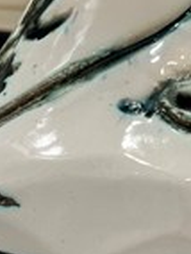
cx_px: 175
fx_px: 535
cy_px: 220
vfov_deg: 25.9
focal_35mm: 73
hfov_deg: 19.8
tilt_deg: -18.7
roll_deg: -4.0
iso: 125
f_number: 1.6
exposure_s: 1/120
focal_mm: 5.1
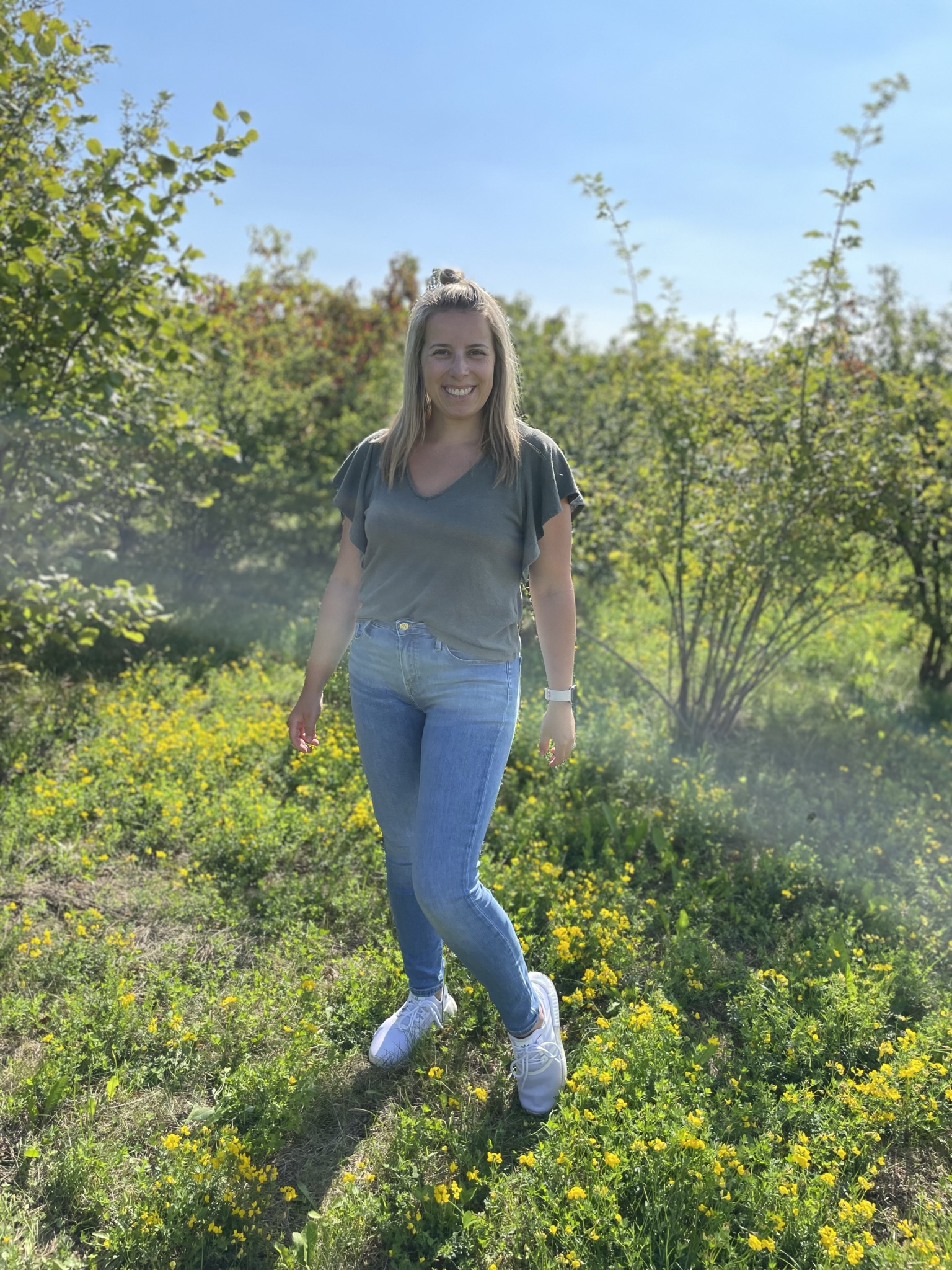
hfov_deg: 53.1
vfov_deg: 67.3
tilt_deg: -12.2
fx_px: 953
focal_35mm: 26
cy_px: 635
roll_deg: -3.8
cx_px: 476
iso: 50
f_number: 1.6
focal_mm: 4.2
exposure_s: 1/3125
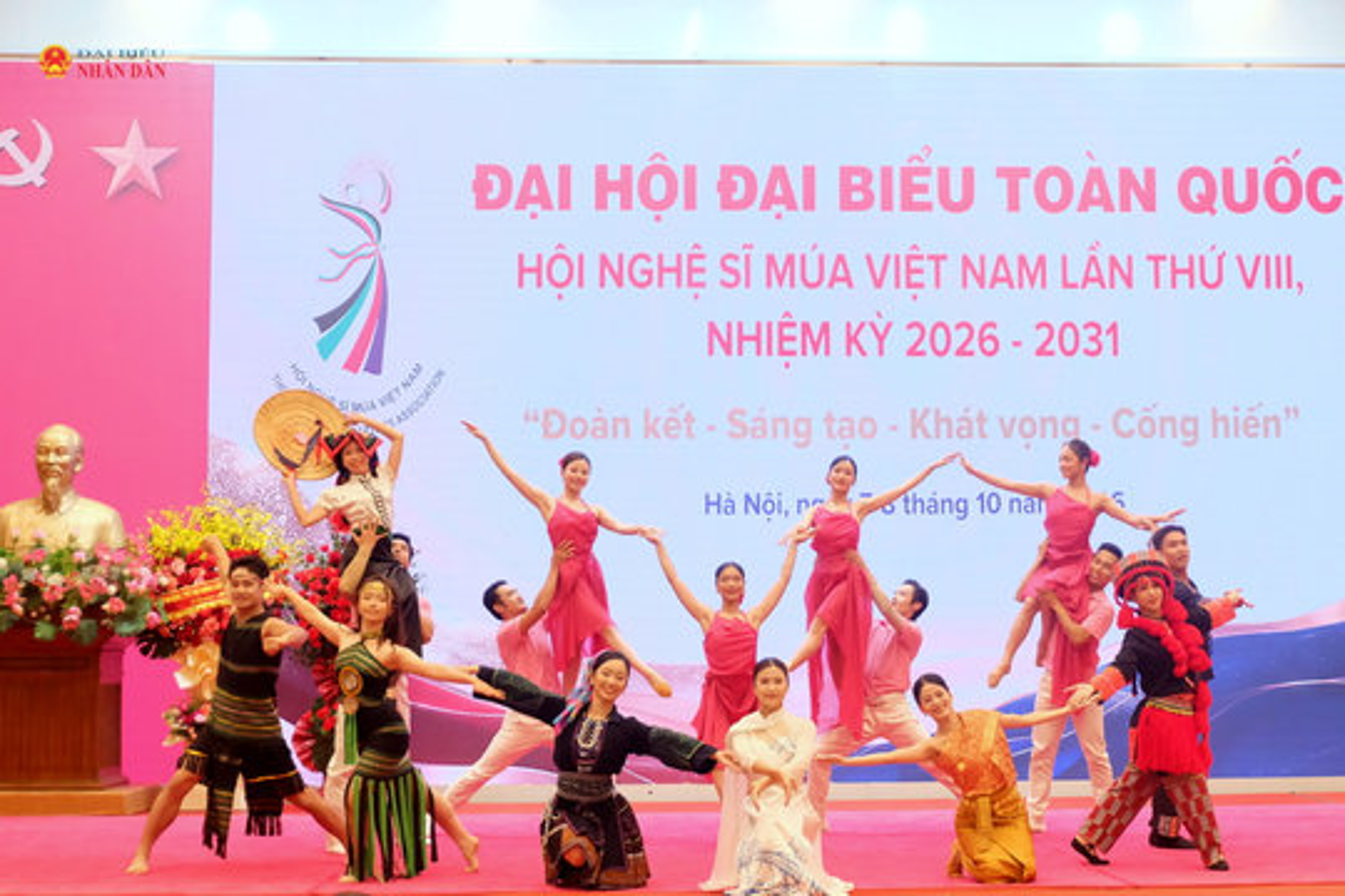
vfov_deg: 27.5
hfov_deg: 40.3
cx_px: 672
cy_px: 448
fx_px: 1831
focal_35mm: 49
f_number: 5
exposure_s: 1/150
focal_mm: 32.5
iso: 3200
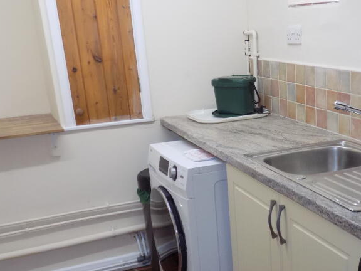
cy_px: 216
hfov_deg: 38.6
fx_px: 501
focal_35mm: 48
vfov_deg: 29.6
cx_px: 272
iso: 250
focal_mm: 4.8
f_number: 3.2
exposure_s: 1/30
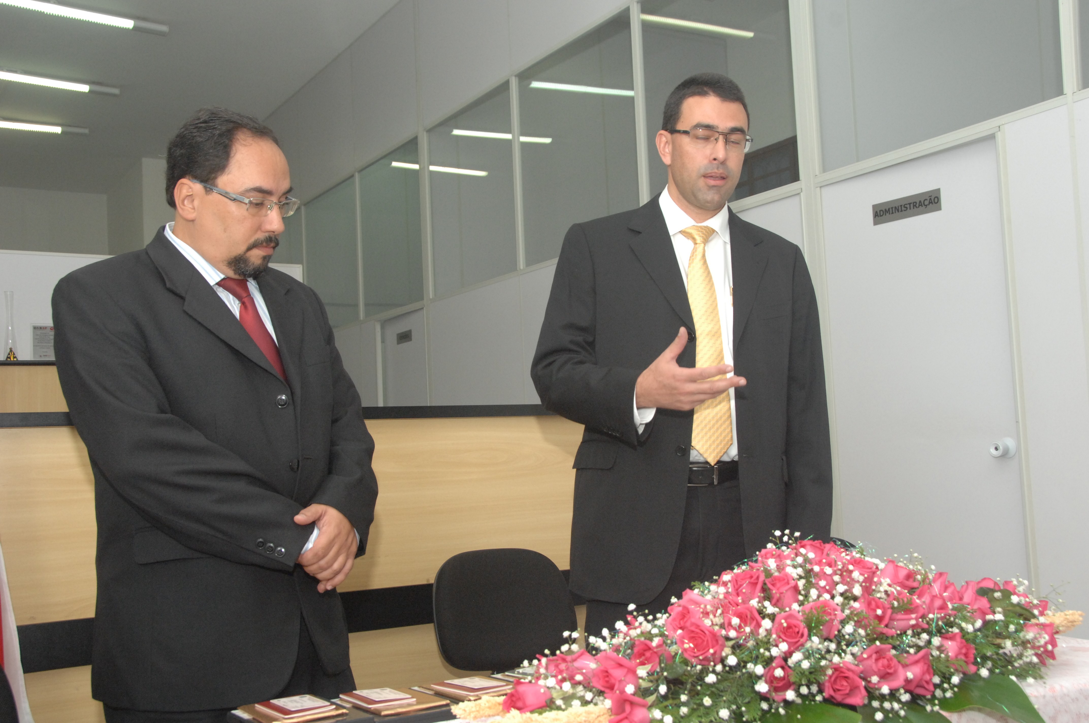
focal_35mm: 36
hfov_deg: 53.2
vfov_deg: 36.8
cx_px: 544
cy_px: 362
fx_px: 1088
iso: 800
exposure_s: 1/125
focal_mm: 24
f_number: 7.1
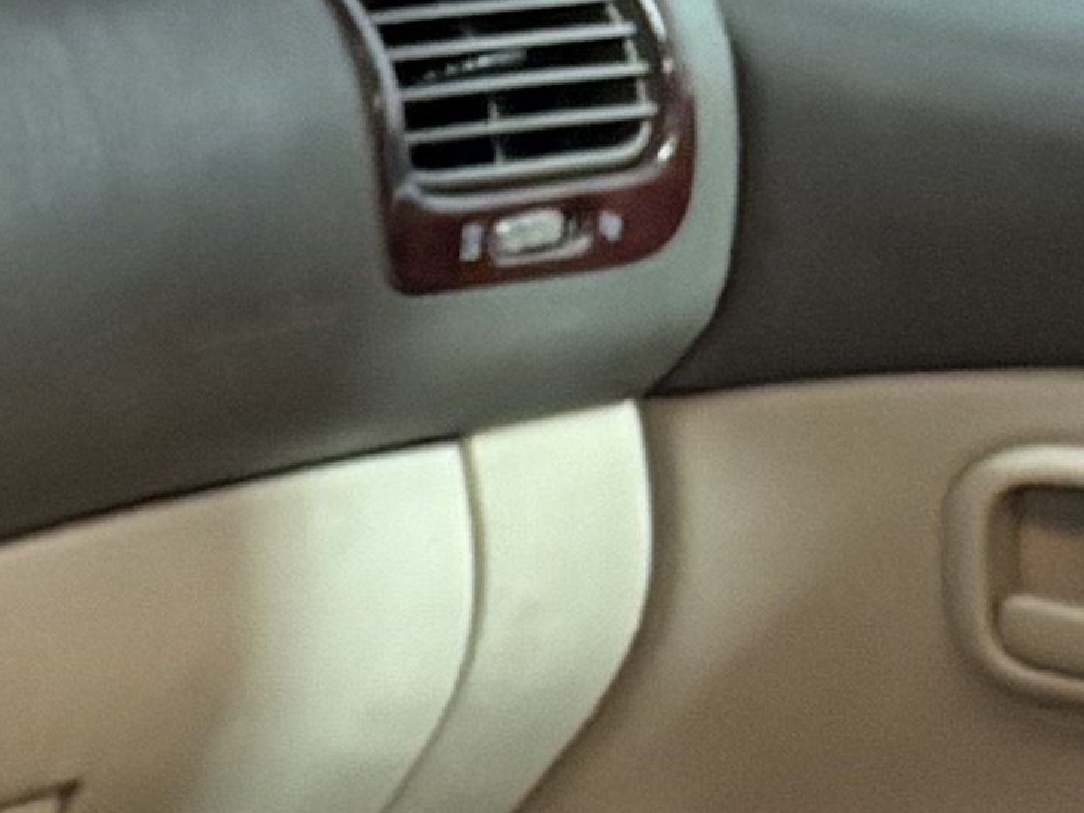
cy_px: 2467
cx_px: -2068
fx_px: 6388
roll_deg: -1.2
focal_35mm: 204
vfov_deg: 6.6
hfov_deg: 8.3
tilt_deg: -30.6
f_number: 1.6
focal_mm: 5.96
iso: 800
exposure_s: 1/30
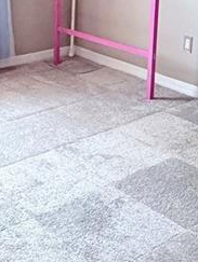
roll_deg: -2.1
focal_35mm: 69
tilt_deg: -13.5
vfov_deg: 27.3
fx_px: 525
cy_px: 37
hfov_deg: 21.3
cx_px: 68
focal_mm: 2.22
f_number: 2.2
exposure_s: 1/60
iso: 400
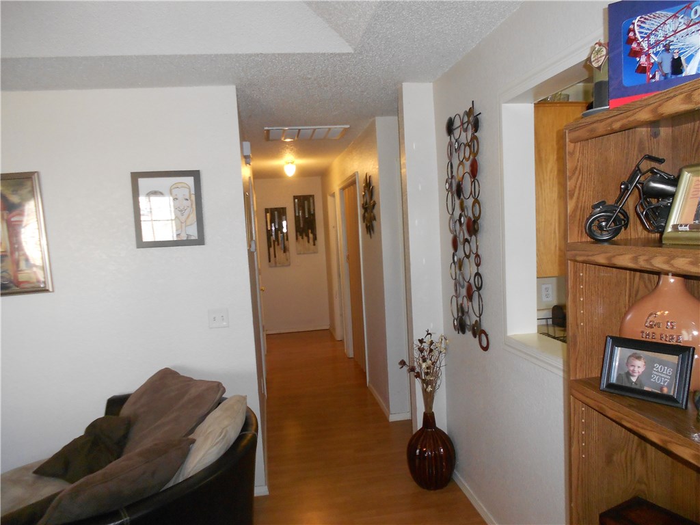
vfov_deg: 53.1
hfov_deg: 67.3
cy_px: 262
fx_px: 526
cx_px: 350
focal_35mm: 26
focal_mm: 4.6
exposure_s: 1/25
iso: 250
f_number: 3.2
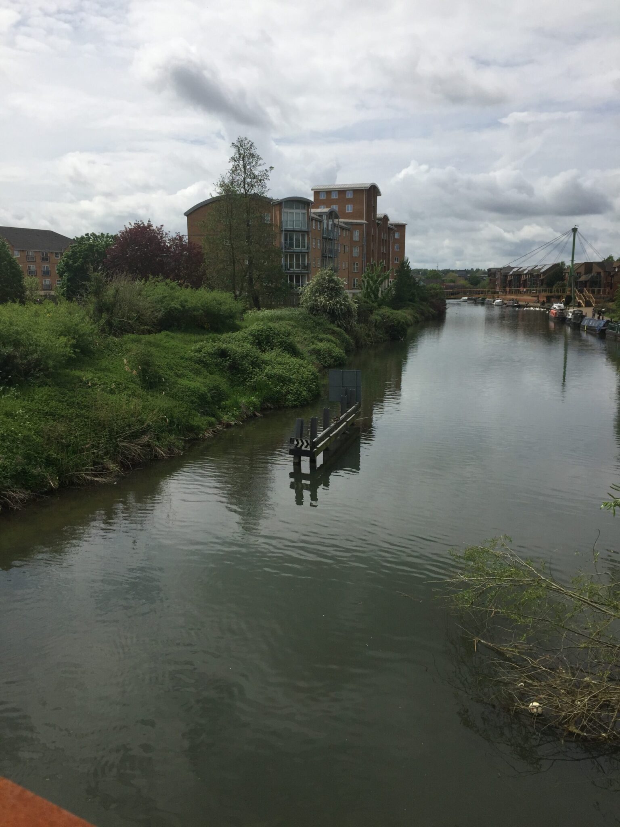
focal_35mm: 29
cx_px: 310
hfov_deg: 48.2
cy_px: 414
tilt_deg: -10.6
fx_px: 693
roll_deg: +0.2
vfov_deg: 61.7
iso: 32
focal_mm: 4.15
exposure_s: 1/4405
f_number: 2.2
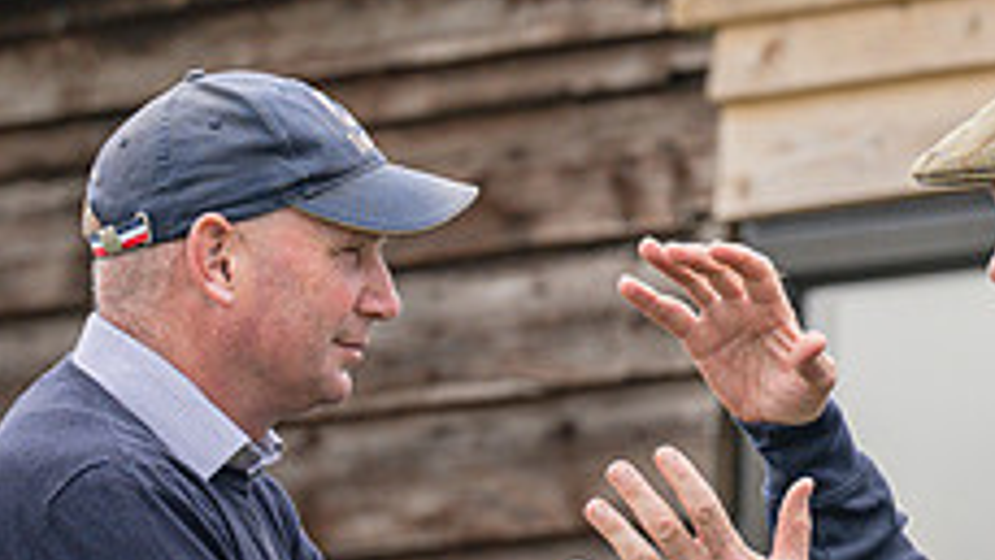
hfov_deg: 2.7
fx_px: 20956
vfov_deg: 1.5
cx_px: 908
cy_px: -26
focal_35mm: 794
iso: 400
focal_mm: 200
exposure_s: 1/1000
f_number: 5
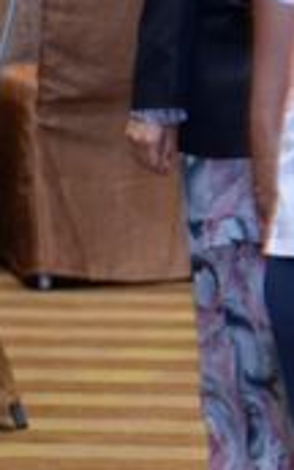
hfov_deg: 4.1
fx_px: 3977
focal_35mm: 310
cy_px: -62
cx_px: 713
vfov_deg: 6.7
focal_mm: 44
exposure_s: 1/60
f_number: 2.8
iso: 1250
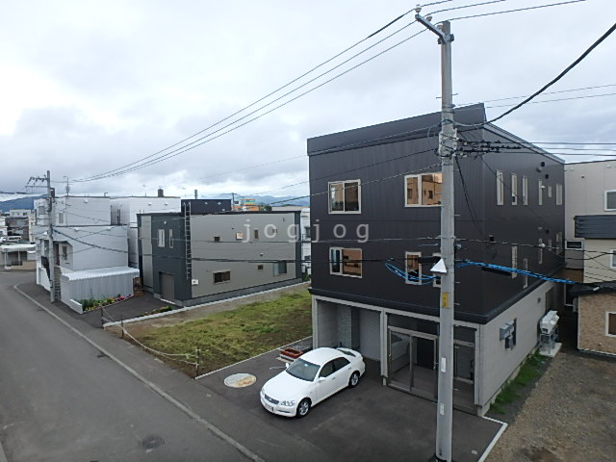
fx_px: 374
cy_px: 231
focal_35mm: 21
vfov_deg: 63.4
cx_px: 308
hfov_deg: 79.0
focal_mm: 3.7
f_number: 3.5
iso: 125
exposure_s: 1/320
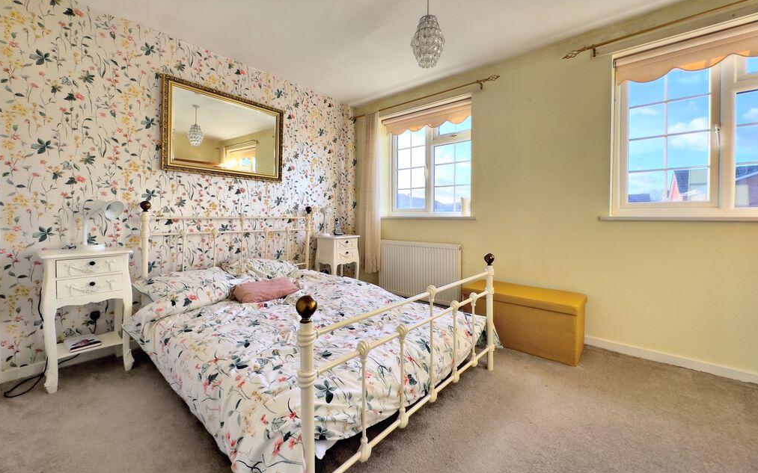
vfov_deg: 74.7
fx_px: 310
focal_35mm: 15
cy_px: 223
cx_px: 380
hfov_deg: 101.5
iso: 40
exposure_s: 1/158
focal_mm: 2.22
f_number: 2.2
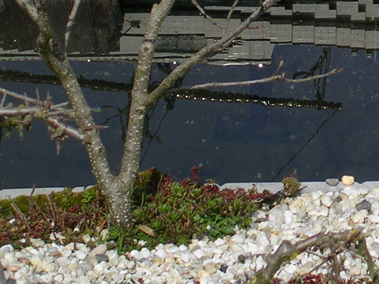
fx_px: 3274
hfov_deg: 6.6
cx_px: 452
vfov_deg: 4.9
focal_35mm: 299
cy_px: -82
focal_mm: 17.4
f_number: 4.9
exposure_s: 1/685
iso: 50
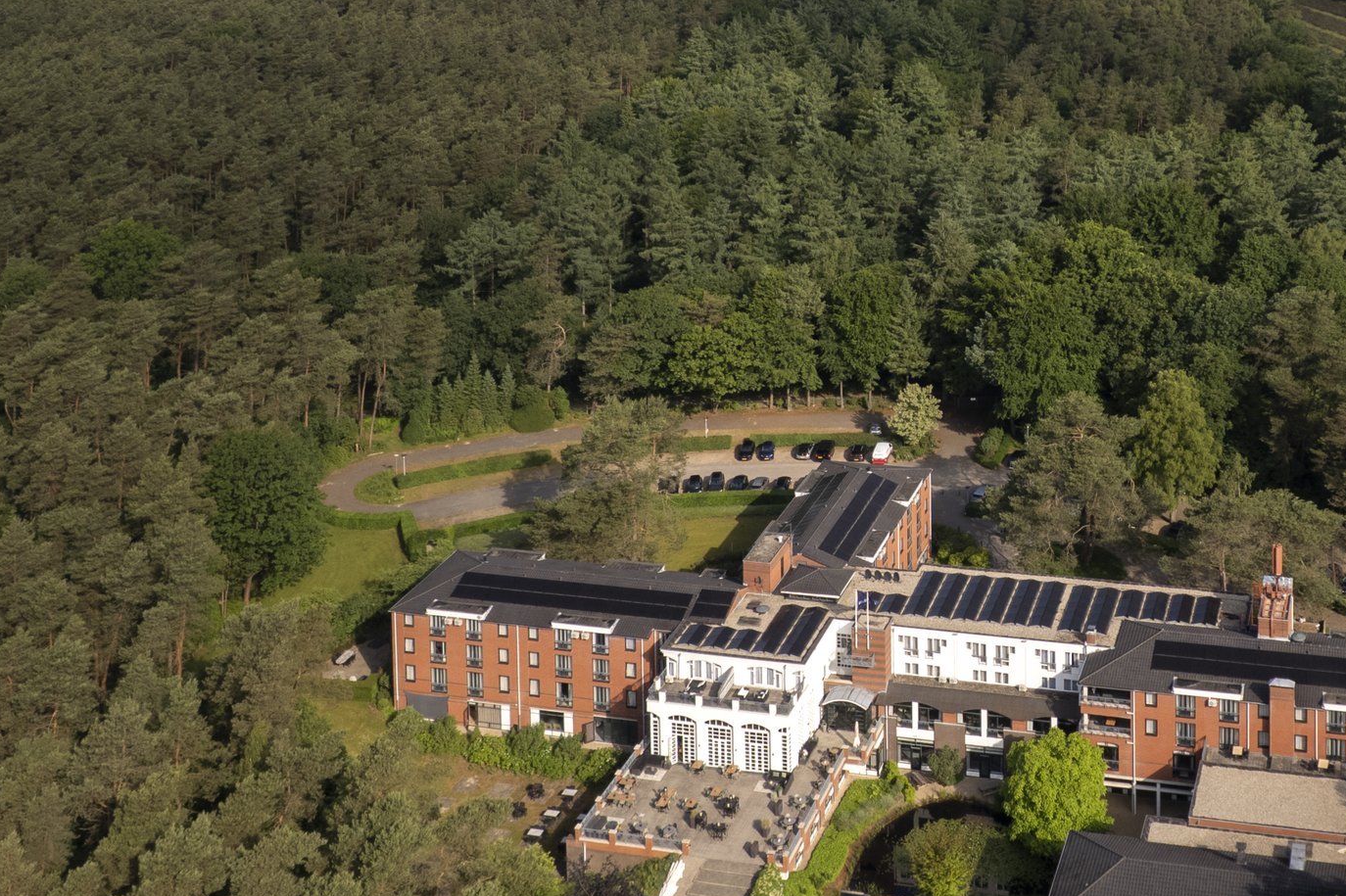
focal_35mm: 41
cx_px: 1047
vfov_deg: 32.6
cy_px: 410
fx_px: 1532
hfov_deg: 45.4
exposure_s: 1/320
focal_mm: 8.38
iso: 100
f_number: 2.8
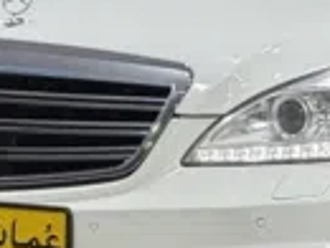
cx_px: 586
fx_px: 3610
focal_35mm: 378
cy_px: -38
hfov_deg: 5.2
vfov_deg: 3.9
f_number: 2.8
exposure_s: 1/100
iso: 250
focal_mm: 9
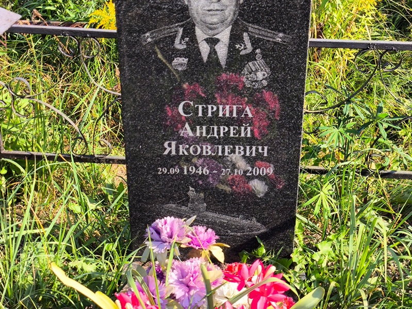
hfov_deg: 38.2
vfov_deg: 29.1
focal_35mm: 50
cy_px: 154
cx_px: 206
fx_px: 595
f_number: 1.7
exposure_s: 1/550
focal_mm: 4.71
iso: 50
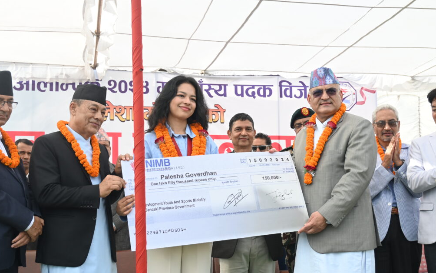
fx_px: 630
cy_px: 139
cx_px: 219
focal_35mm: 53
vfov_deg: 24.4
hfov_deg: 38.2
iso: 180
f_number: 5.6
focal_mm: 34
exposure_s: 1/250
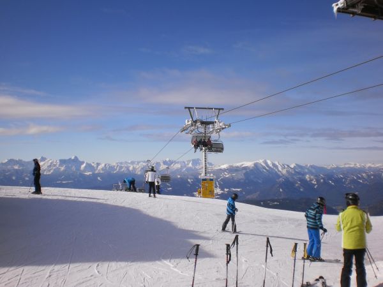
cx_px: 192
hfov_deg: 51.4
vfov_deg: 39.7
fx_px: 398
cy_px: 144
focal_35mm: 36
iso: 100
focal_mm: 6.3
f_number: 4.6
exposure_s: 1/2000
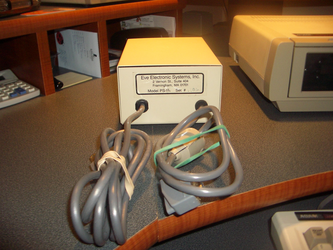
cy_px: 125
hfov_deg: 52.6
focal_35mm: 35
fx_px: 337
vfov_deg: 40.7
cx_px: 166
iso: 100
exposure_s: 1/60
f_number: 2.6
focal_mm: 5.8
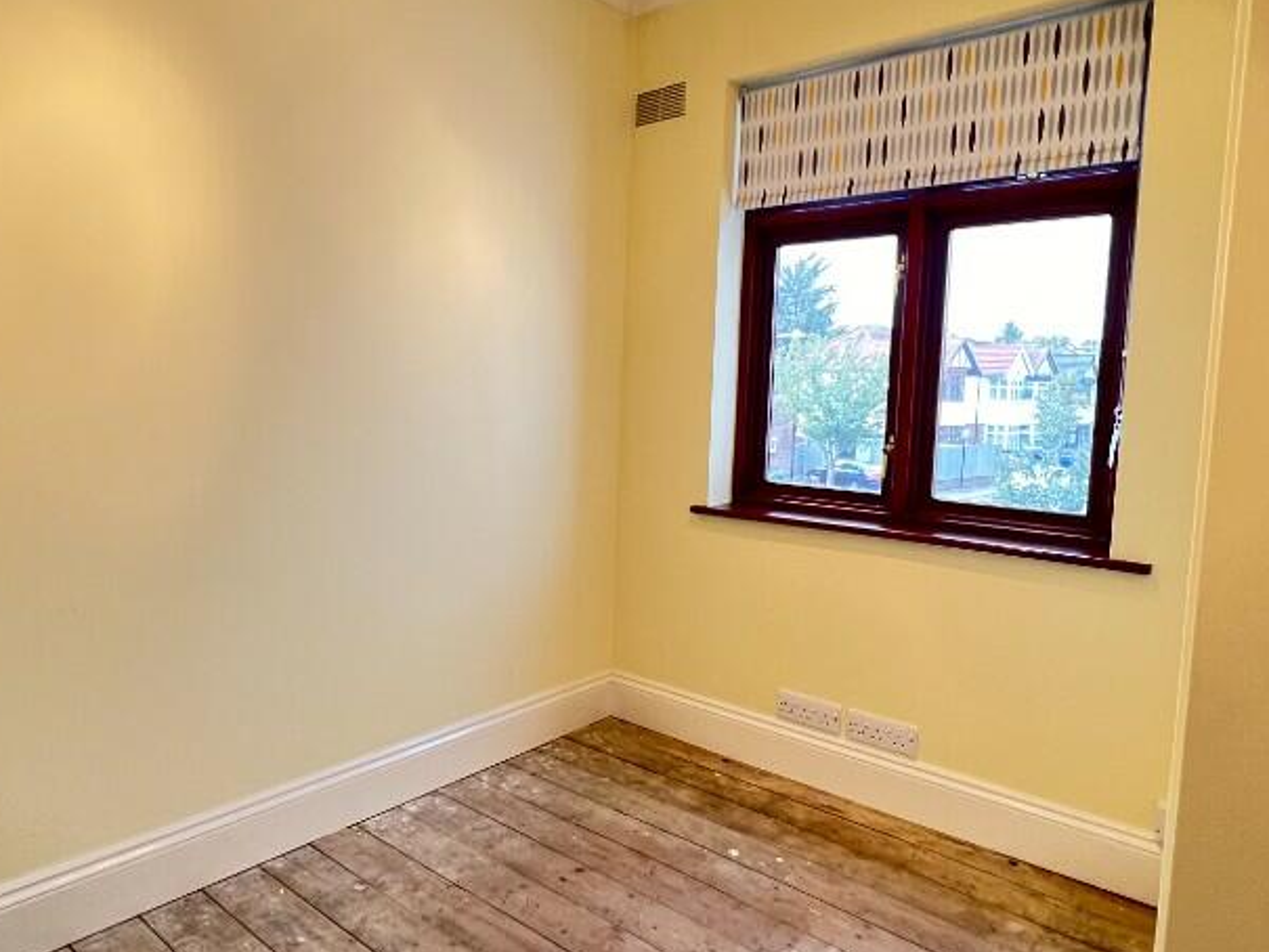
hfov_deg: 75.9
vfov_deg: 61.1
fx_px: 807
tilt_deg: -3.8
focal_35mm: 22
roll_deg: -1.8
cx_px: 539
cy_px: 457
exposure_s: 1/100
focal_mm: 1.57
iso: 250
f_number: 1.8
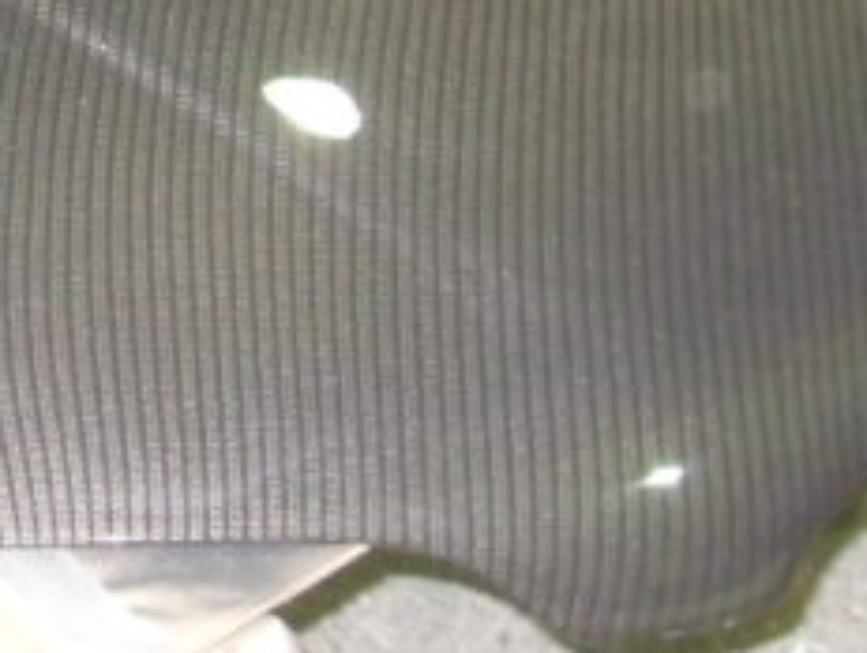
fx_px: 3035
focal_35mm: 121
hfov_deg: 16.1
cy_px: -319
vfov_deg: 11.8
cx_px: 116
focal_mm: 6.3
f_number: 2.8
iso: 400
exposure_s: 1/45
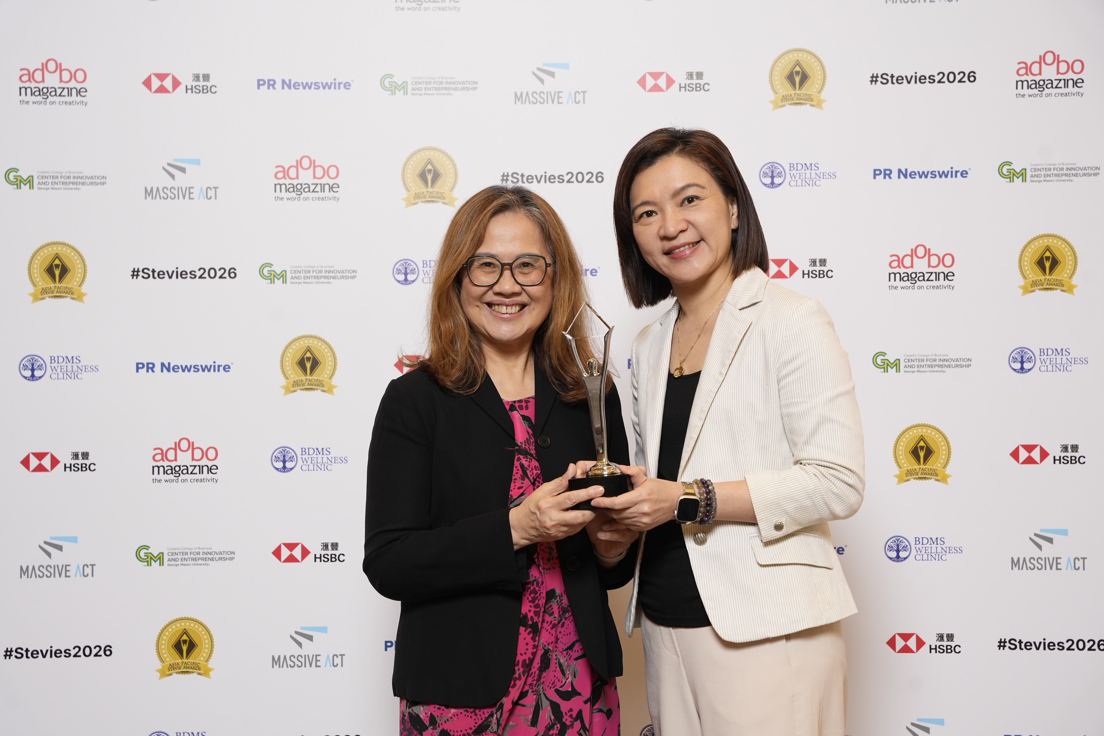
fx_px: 2058
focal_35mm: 67
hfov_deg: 30.0
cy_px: 368
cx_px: 552
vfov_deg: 20.3
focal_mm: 67.1
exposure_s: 1/100
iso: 800
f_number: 5.6
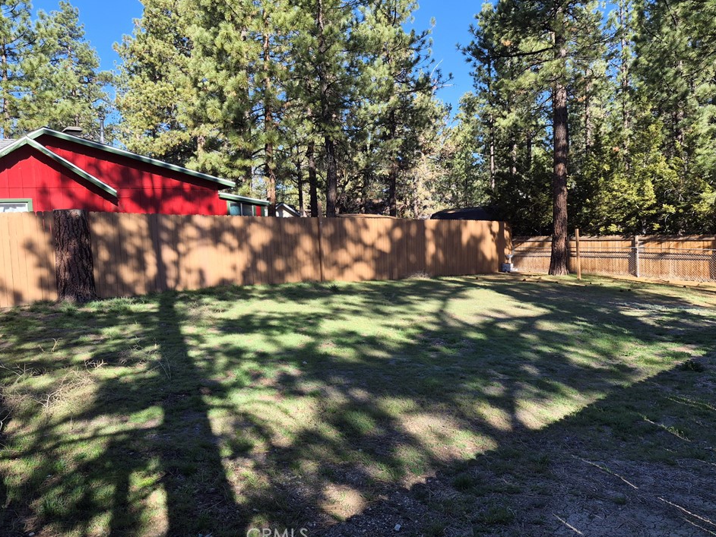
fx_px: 517
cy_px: 254
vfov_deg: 54.9
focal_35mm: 25
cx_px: 346
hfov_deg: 69.4
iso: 80
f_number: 1.8
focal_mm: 5.4
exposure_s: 1/2128
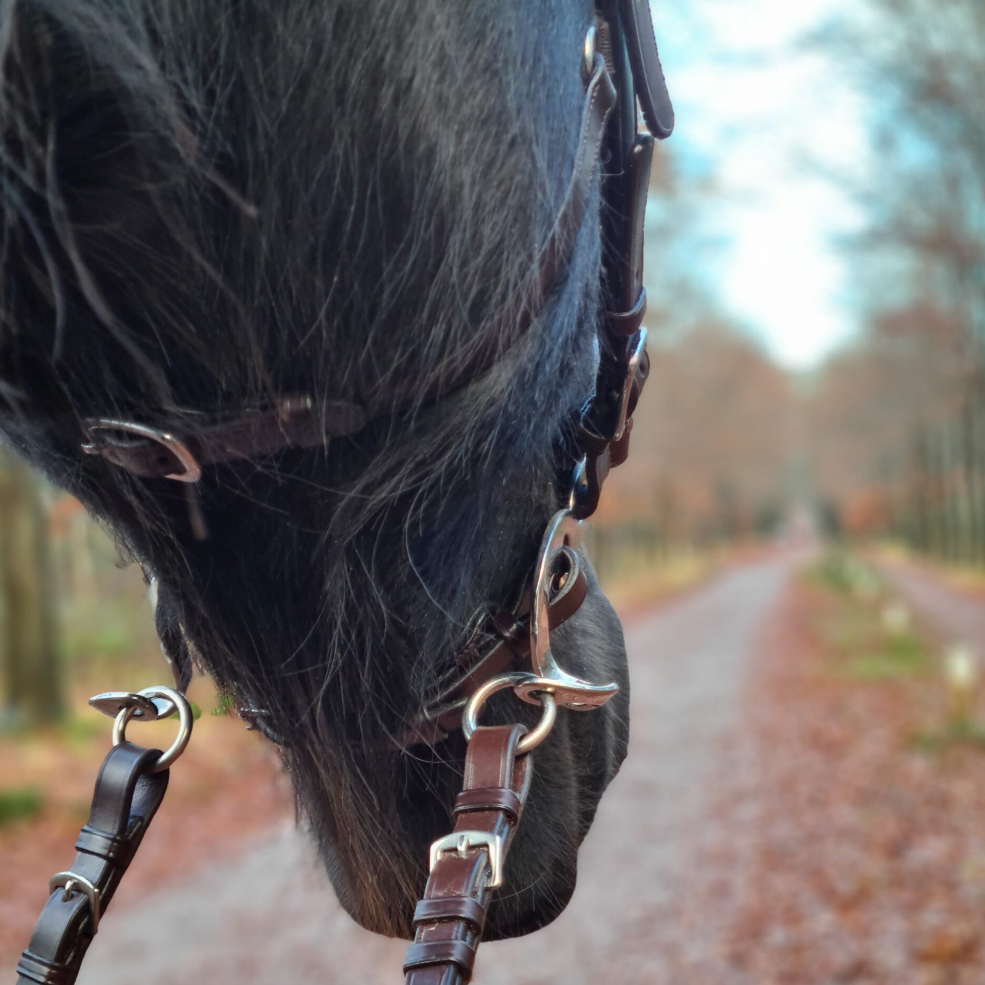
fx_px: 1095
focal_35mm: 34
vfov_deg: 48.3
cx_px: 494
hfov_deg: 48.5
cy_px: 569
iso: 64
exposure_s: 1/50
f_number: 2
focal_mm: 5.9
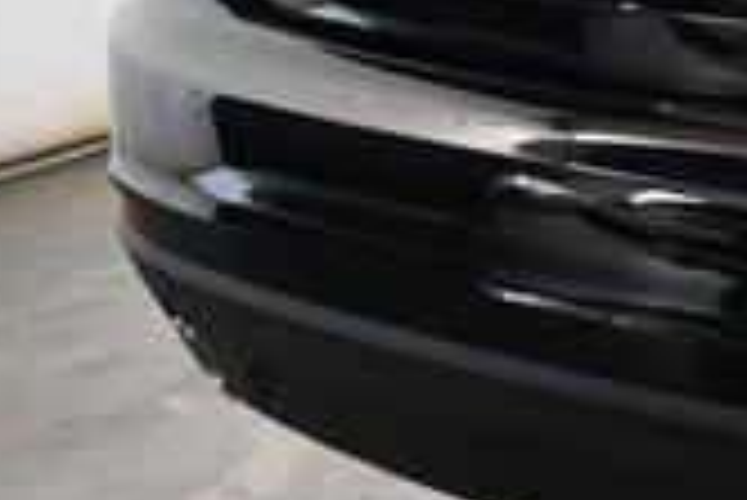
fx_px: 2887
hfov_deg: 13.1
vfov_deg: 9.7
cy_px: -207
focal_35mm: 139
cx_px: 1404
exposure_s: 1/160
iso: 800
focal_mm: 18
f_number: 3.5
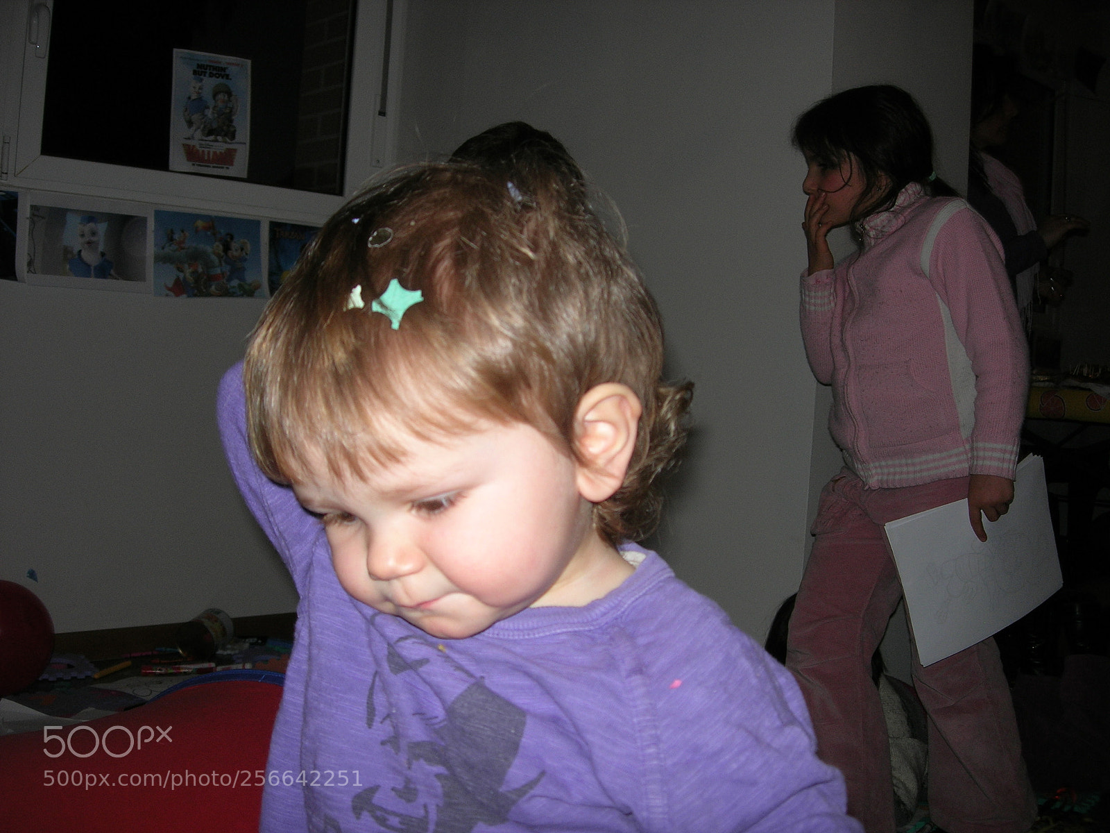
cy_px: 416
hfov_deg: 49.0
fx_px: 1219
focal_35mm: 38
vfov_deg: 37.7
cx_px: 555
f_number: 2.8
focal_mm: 7.8
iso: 64
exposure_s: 1/60.1
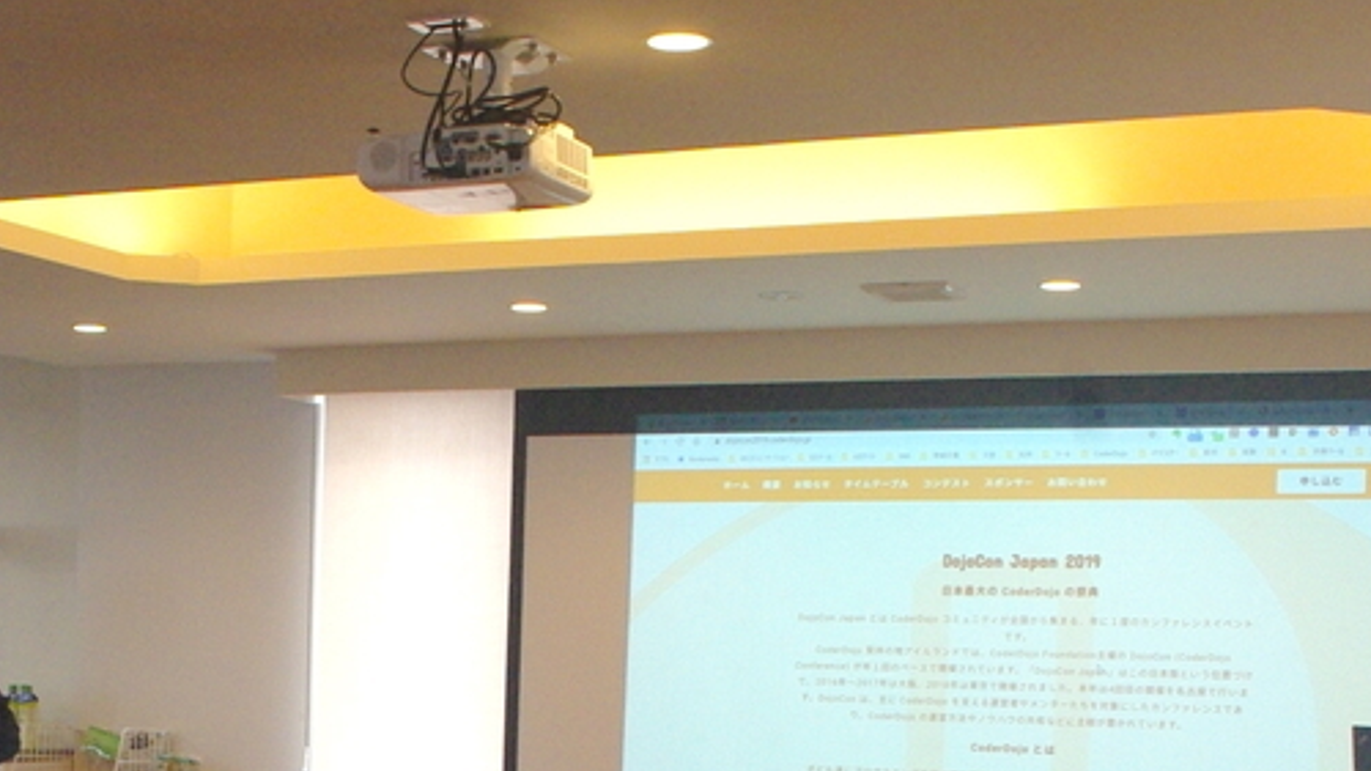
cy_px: 863
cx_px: 354
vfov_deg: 17.1
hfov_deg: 30.5
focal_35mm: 68
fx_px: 2472
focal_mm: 18
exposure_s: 1/60
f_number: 9
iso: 1600
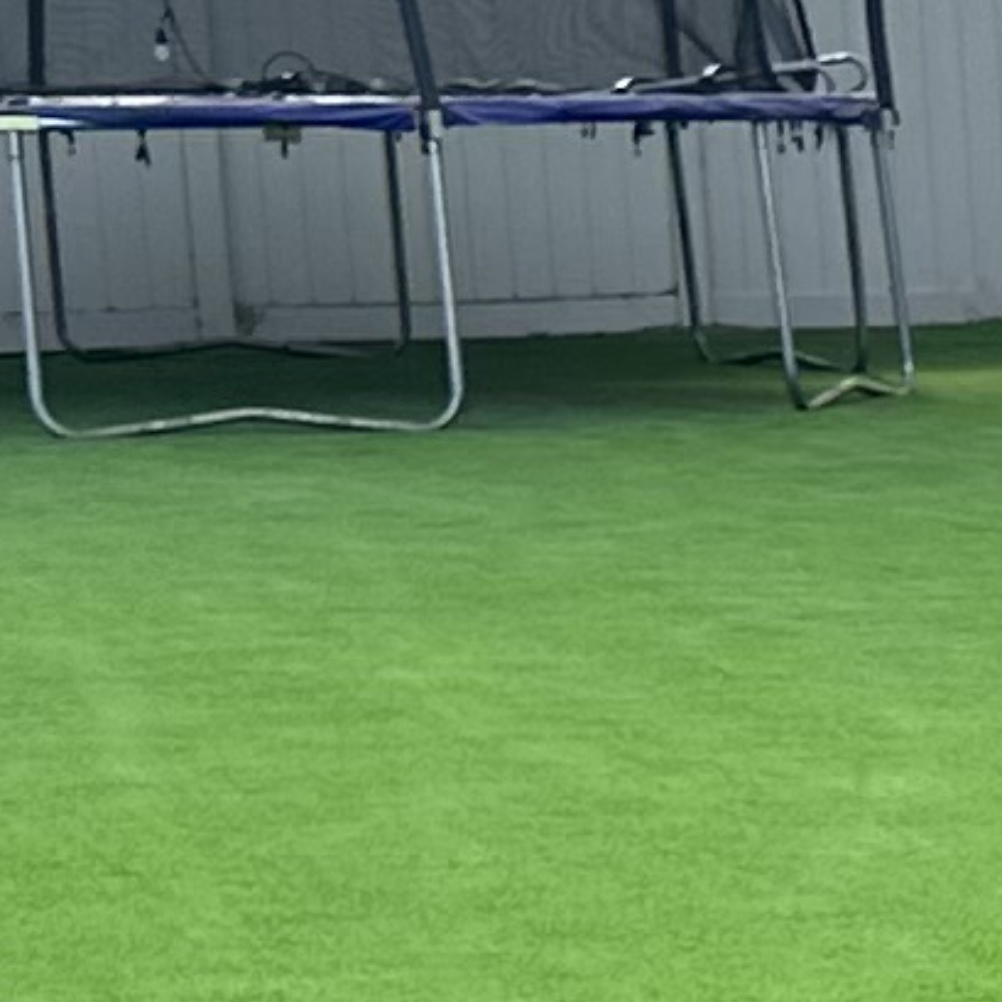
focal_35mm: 209
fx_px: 6845
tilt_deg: -13.3
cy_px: 1580
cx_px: 2369
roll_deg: +2.2
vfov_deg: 8.2
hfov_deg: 7.8
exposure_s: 1/791
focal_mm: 6.86
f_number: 1.78
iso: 80
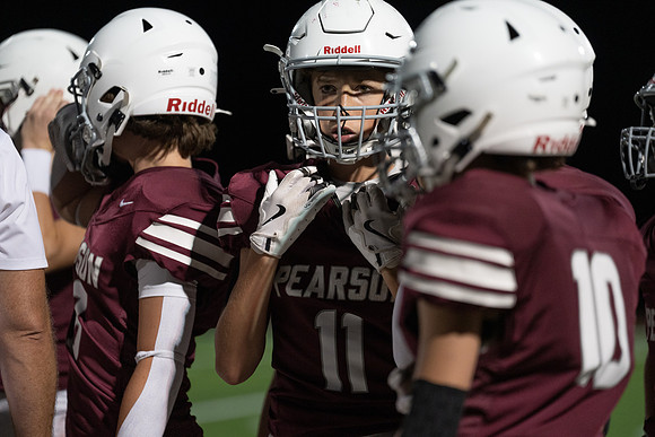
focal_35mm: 191
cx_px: 328
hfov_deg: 10.8
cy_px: 218
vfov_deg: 7.2
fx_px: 3476
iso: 2000
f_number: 2.8
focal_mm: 191
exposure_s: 1/1000
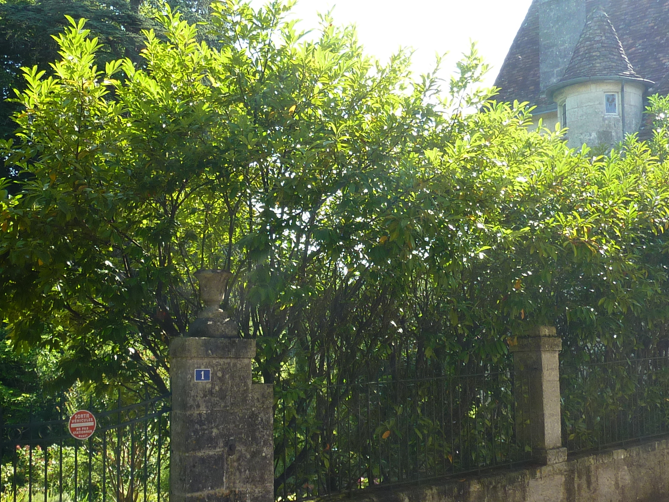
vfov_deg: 31.5
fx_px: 889
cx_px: 310
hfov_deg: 41.2
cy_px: 290
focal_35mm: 46
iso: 80
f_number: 4
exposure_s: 1/160
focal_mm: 4.1
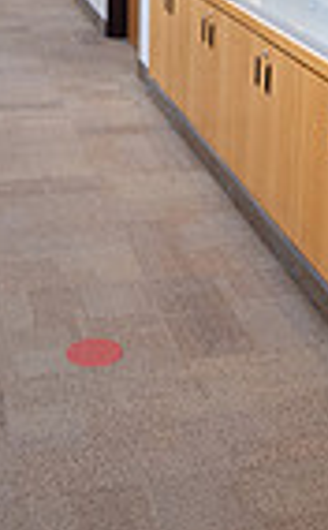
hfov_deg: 18.2
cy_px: -39
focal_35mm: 71
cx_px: 198
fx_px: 1022
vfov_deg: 26.9
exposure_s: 1/160
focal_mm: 17
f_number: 4
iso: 800
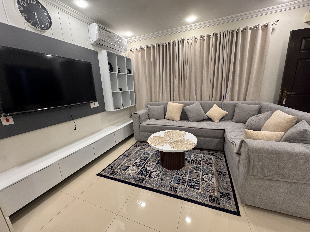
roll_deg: +4.1
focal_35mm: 14
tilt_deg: -13.1
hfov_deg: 102.1
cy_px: 116
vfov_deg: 85.7
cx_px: 155
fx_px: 125
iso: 160
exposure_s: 1/100
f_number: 2.2
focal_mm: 2.22
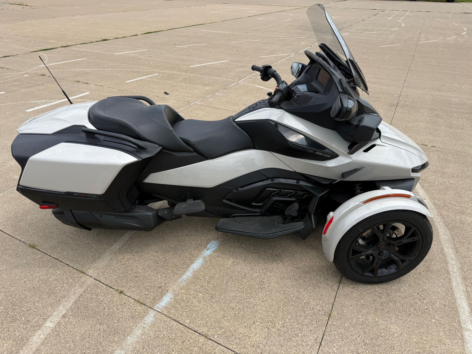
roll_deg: -0.2
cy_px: 177
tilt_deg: -28.8
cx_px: 236
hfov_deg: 71.6
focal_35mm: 24
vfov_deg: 56.8
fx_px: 327
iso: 80
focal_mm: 6.76
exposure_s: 1/3145
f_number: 1.78
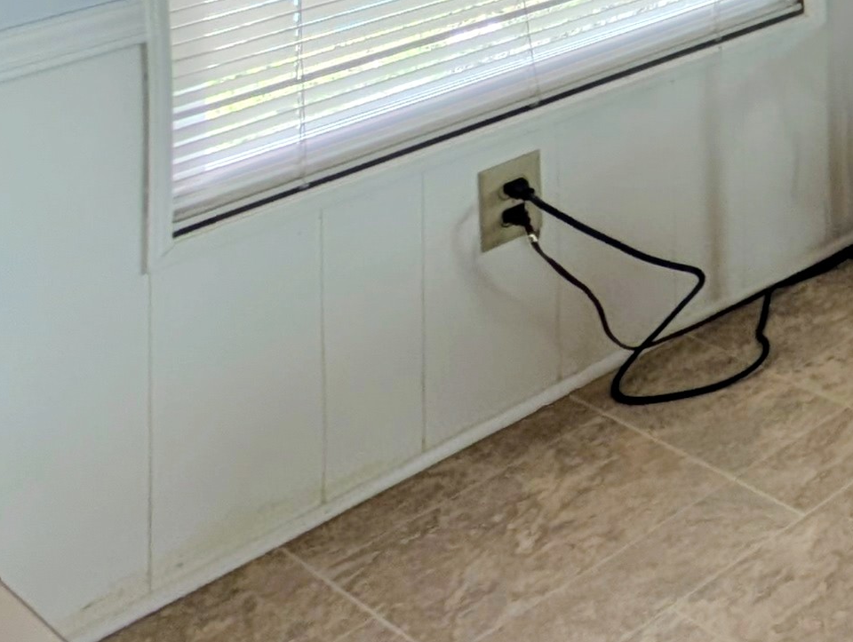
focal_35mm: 51
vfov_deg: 19.9
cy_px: -545
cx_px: 1736
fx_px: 1259
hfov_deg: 19.0
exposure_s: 1/304
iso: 40
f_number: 1.95
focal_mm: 2.23
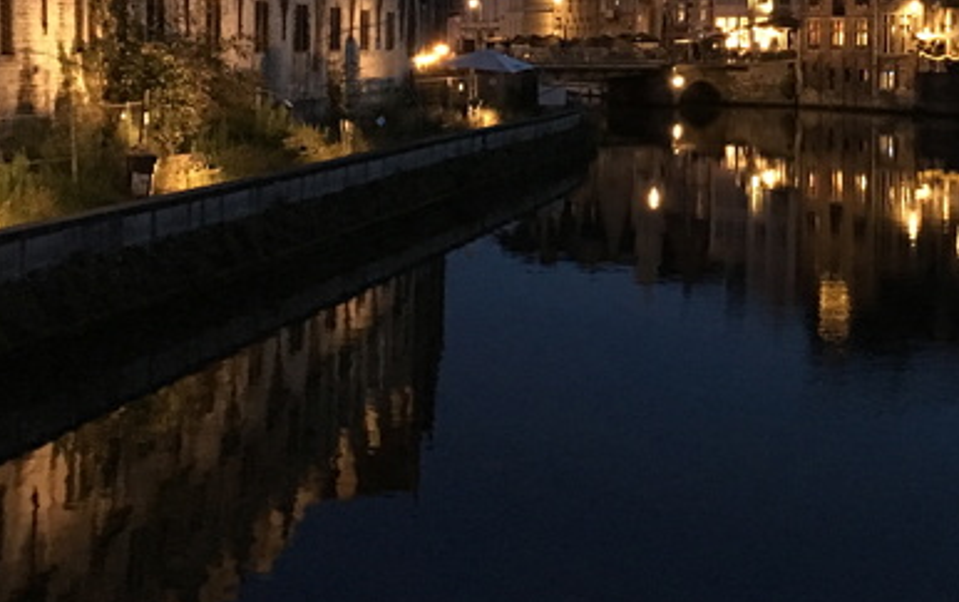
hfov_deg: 31.6
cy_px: 20
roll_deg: -0.1
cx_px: 773
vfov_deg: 20.1
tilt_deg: +1.0
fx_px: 1648
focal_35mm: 63
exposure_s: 1/17
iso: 500
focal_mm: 4.15
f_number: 2.2
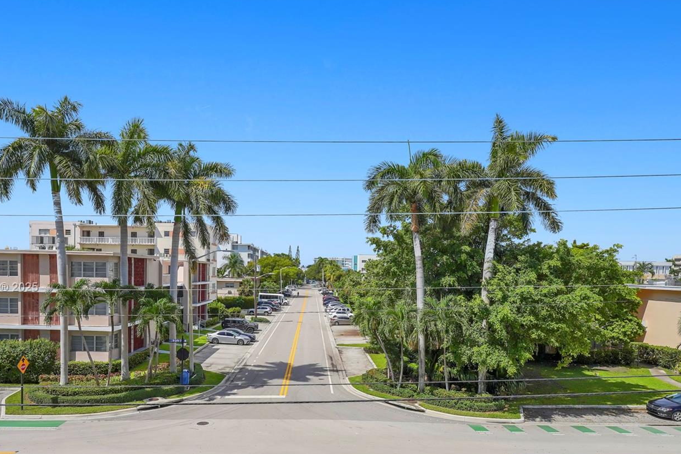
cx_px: 304
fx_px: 492
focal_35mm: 26
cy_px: 288
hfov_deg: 69.2
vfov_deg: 49.0
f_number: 6.3
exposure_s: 1/4000
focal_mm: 20
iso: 250
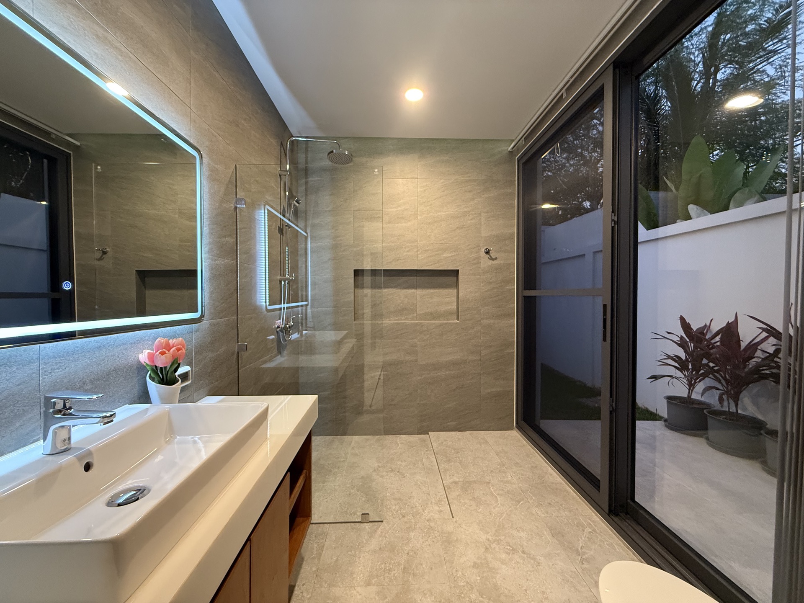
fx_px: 325
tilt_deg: -1.0
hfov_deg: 102.1
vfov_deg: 85.7
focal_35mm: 14
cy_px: 302
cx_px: 402
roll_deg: -0.2
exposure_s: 1/50
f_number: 2.2
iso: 500
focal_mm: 2.22
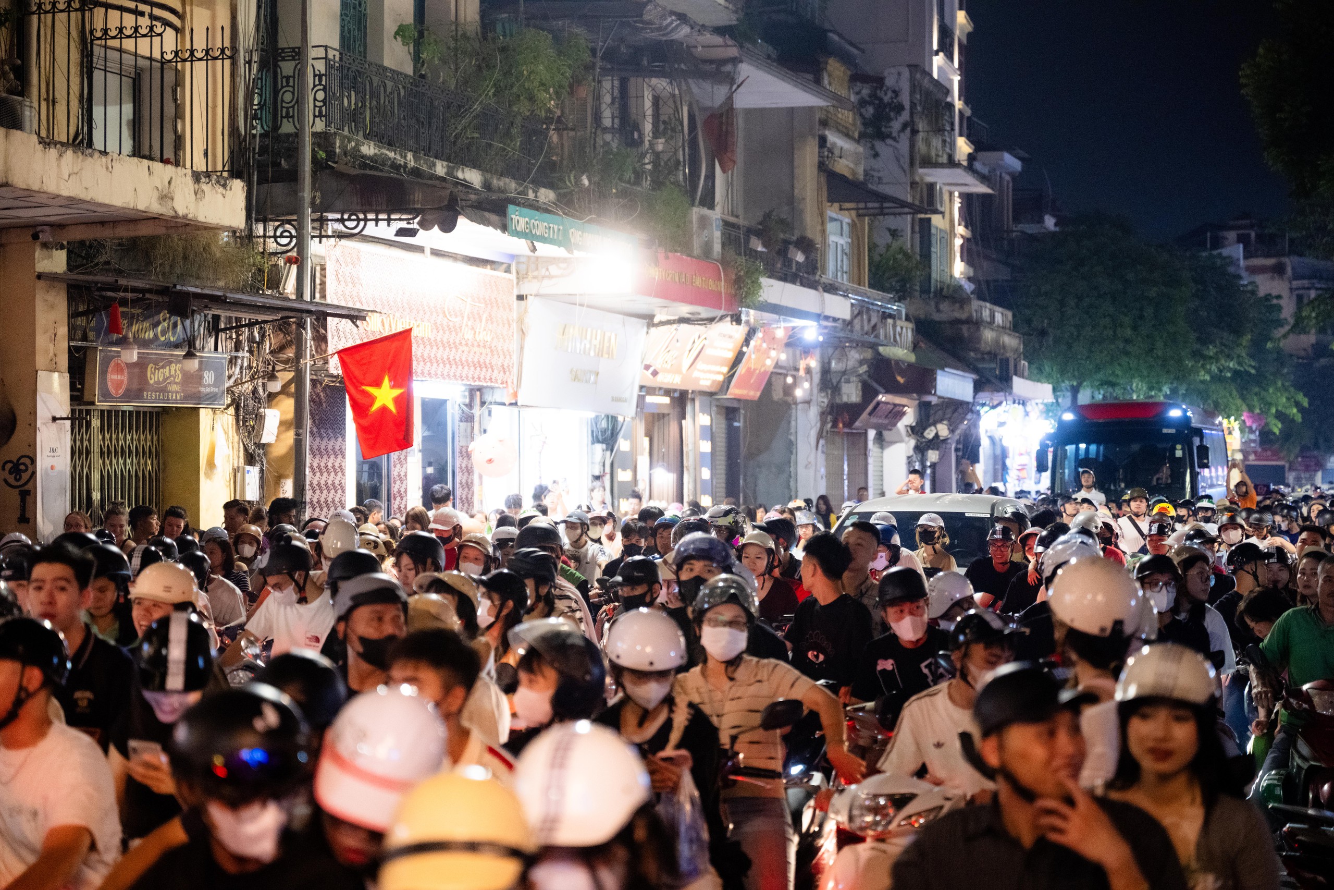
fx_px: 2594
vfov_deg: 19.5
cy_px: 445
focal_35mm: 70
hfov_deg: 28.8
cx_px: 667
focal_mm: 70
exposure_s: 1/160
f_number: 2.8
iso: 5000
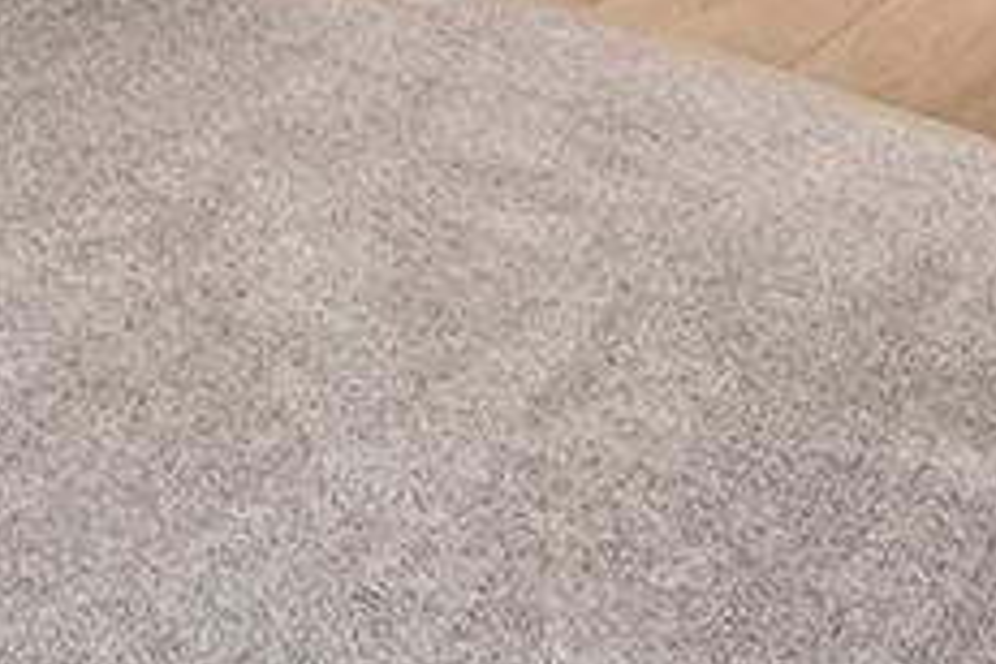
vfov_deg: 10.7
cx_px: -1121
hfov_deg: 15.6
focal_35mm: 97
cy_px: -1194
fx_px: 2683
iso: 400
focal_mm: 14
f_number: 8
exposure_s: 1/80
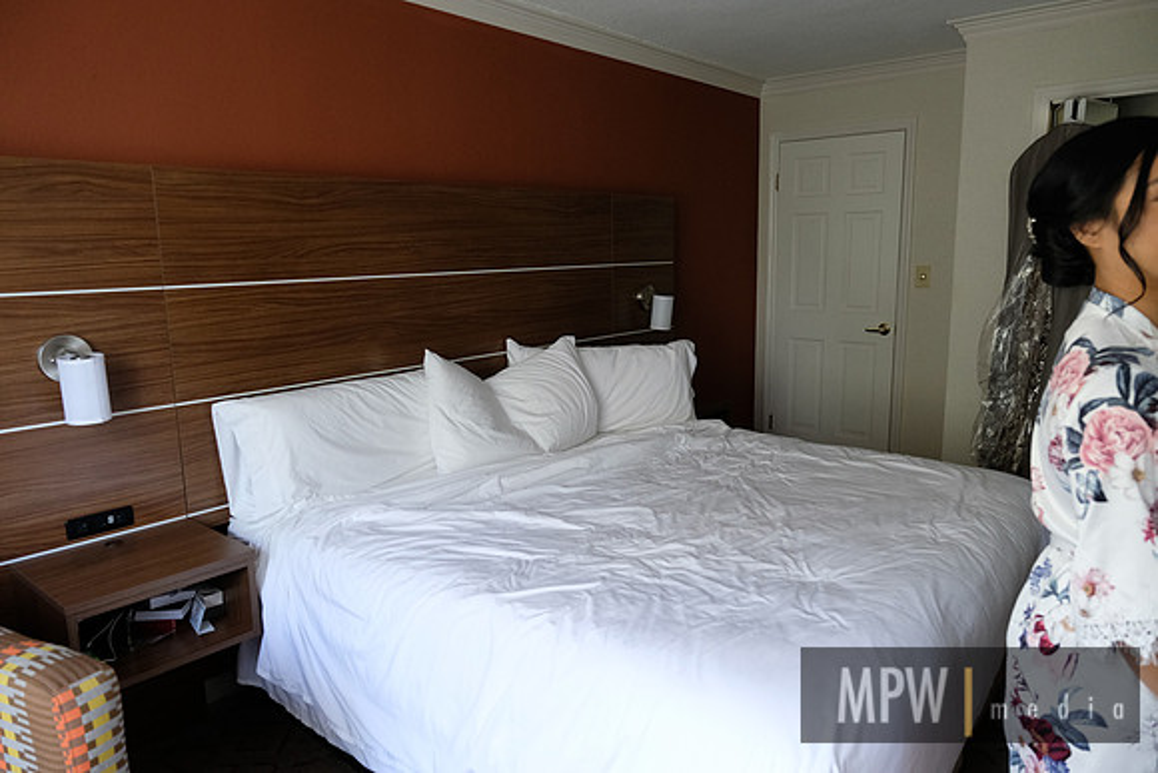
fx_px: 772
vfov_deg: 53.2
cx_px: 579
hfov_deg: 73.7
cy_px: 386
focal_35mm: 24
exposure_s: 1/160
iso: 1600
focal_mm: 16
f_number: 2.8
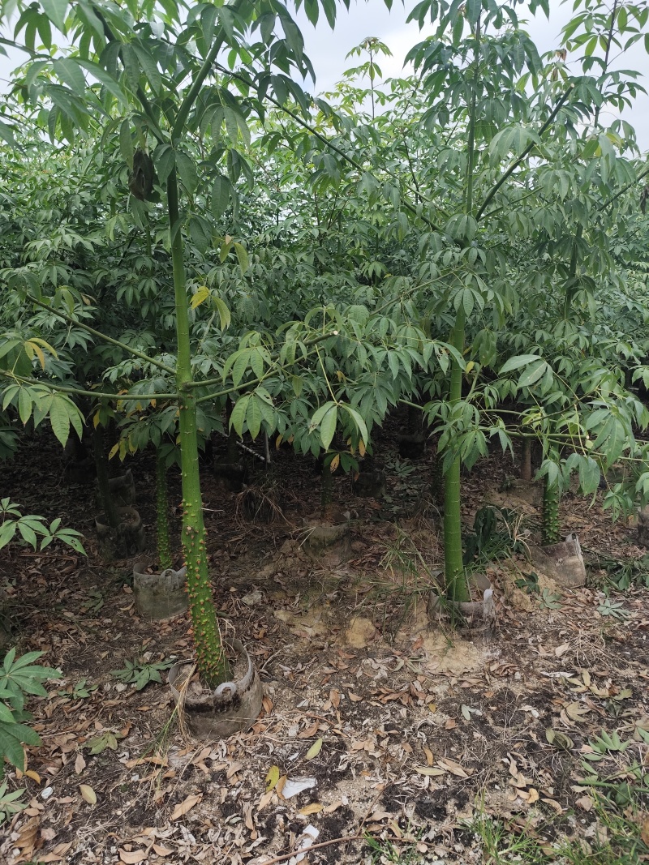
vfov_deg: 73.9
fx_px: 575
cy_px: 432
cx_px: 324
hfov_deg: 58.9
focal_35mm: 23
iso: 50
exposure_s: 1/483
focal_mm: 6.19
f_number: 1.65
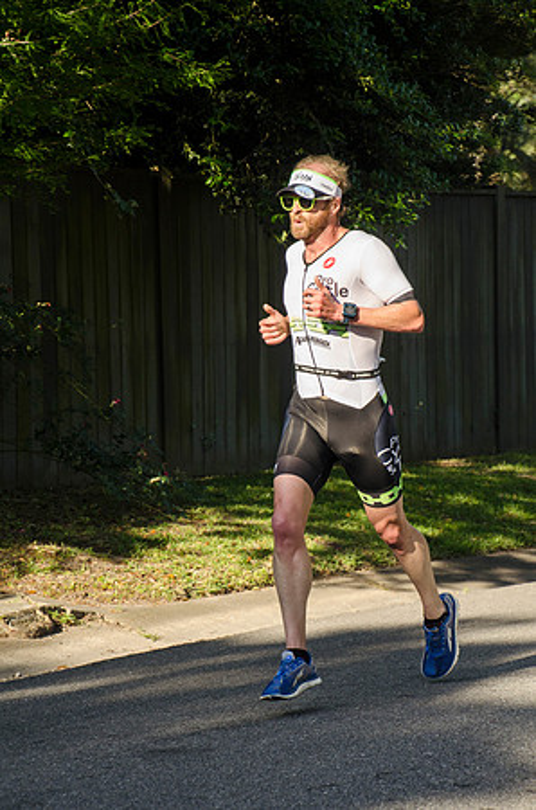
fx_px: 2894
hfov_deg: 10.6
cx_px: 268
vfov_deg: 15.9
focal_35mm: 129
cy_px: 405
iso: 640
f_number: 6.3
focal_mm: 86
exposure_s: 1/1250
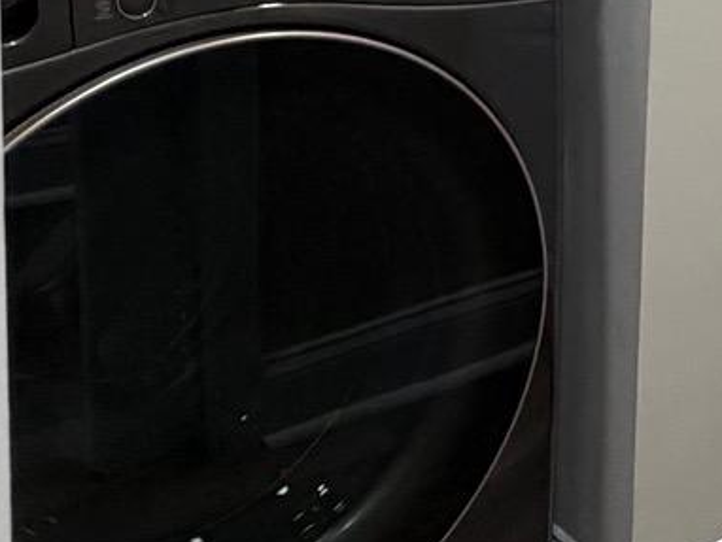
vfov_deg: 18.1
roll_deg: -3.4
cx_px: 956
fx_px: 1565
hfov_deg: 22.9
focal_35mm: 75
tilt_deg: -7.0
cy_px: -202
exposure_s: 1/120
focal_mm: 2.22
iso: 320
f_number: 2.2
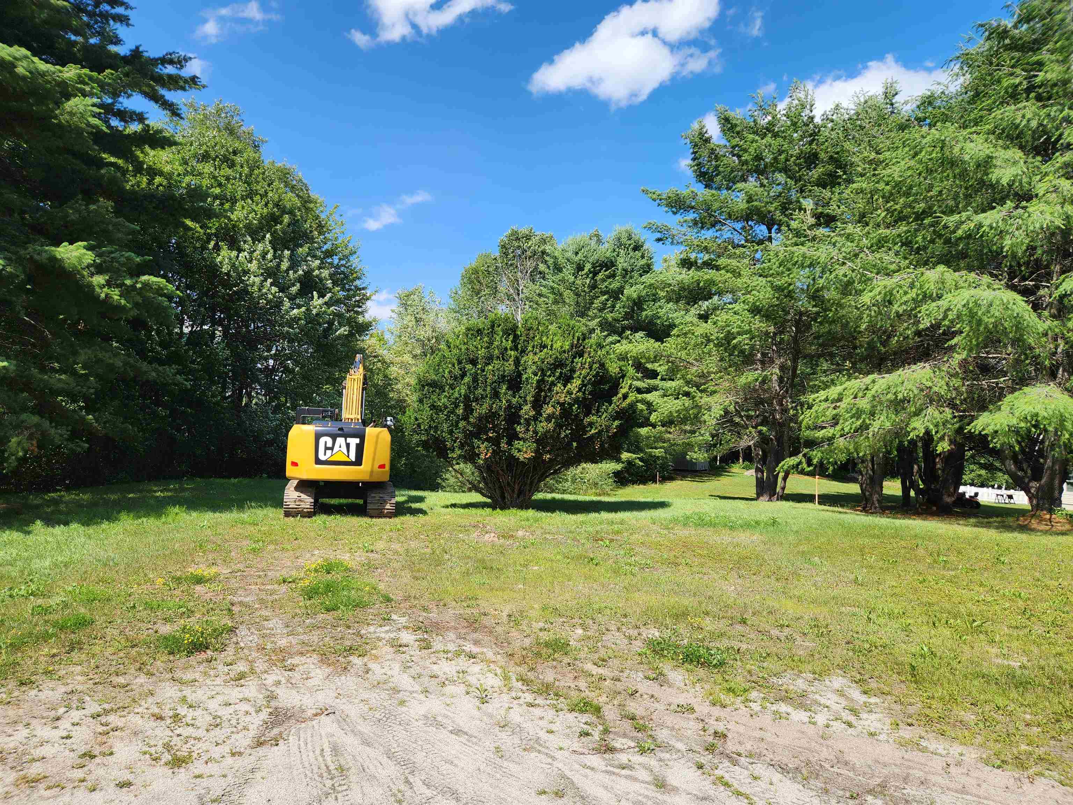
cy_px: 402
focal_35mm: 23
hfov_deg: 73.9
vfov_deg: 58.9
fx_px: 713
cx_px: 536
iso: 20
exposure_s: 1/947
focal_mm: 5.4
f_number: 1.8
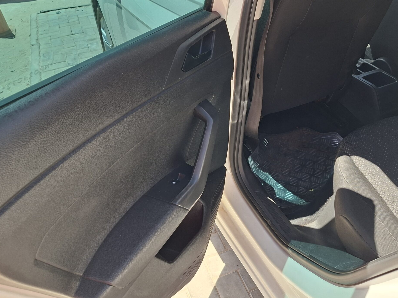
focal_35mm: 32
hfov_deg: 56.8
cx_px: 209
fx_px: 368
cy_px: 106
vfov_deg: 43.7
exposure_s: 1/275
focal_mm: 5.54
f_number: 1.8
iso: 50
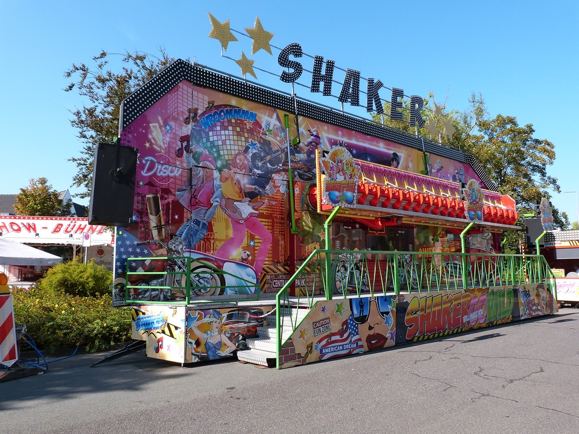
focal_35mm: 26
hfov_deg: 67.3
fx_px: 435
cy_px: 217
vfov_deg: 53.1
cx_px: 290
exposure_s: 1/250
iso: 100
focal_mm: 4.5
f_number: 5
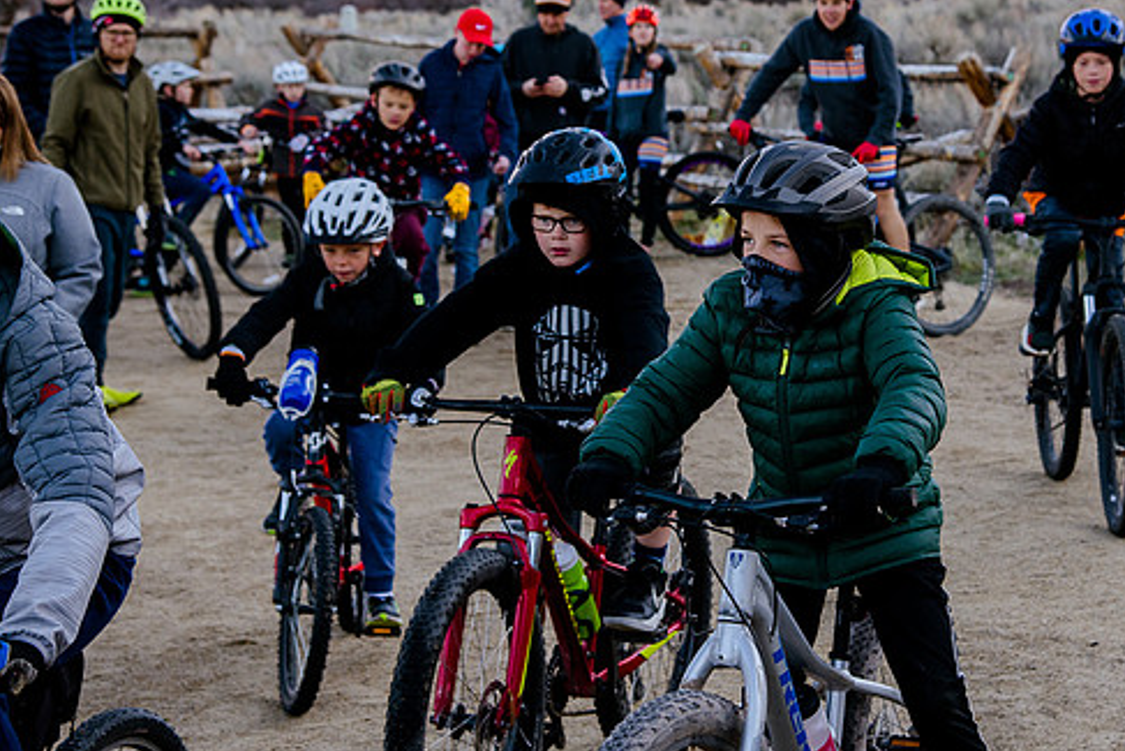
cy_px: 243
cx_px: 774
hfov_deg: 23.5
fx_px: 2688
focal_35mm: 86
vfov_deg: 15.9
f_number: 5.6
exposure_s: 1/400
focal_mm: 58
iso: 400
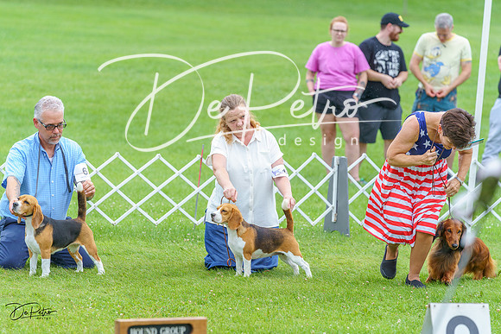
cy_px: 167
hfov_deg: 10.3
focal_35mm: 200
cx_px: 250
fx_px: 2784
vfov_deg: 6.9
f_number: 5
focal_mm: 200
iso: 400
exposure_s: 1/800
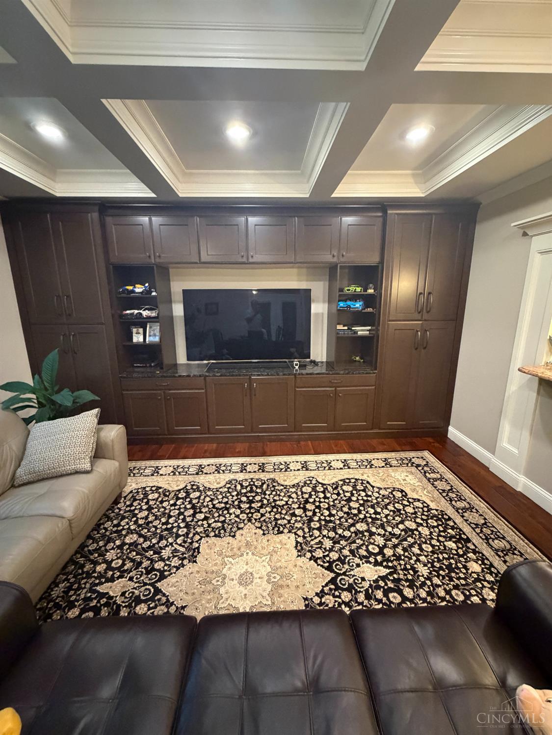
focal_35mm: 14
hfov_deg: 85.7
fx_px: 298
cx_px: 276
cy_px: 368
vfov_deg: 102.0
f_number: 2.2
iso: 1000
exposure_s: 1/40
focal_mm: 2.22
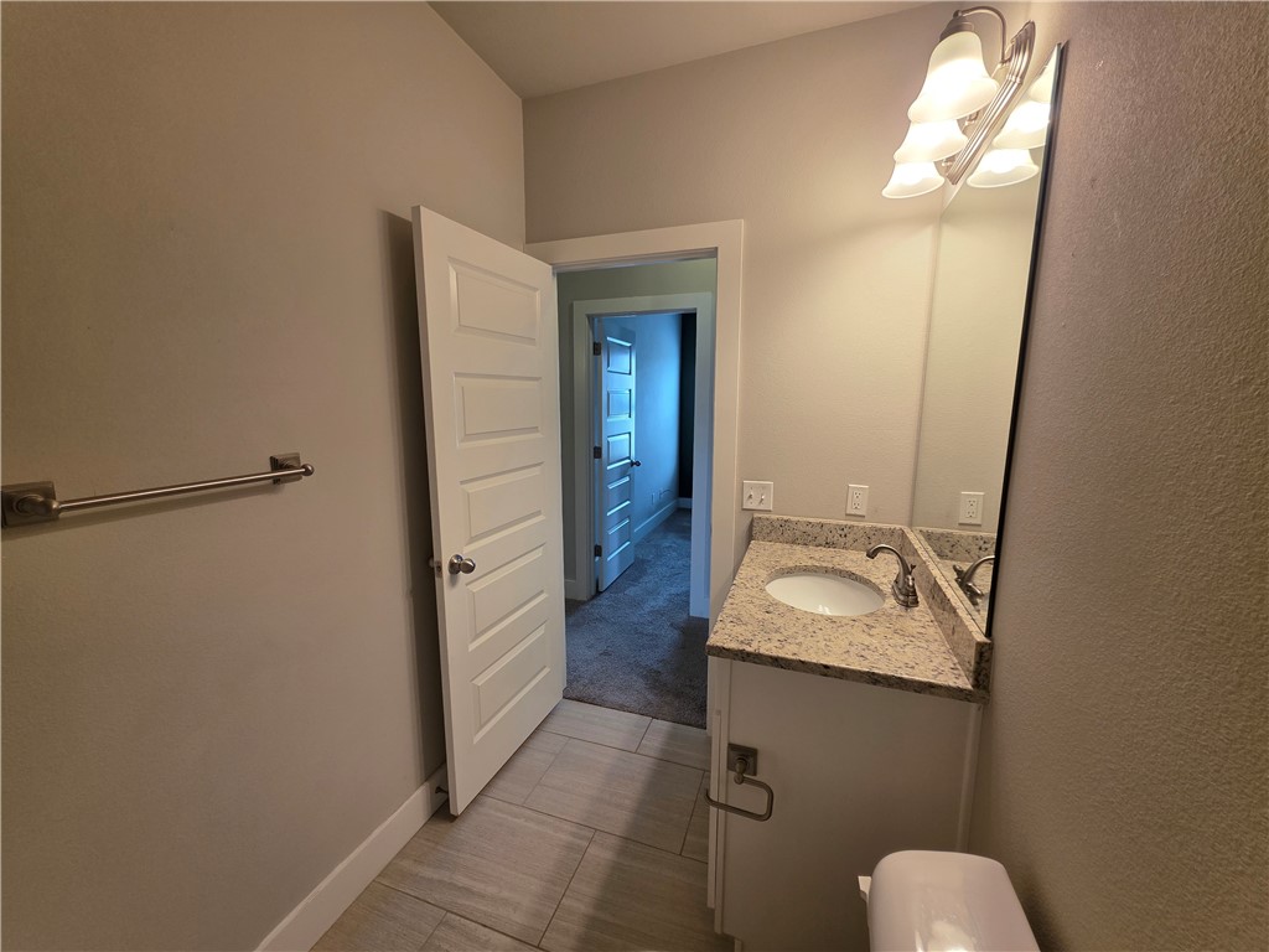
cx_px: 634
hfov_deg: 106.2
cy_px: 476
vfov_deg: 89.9
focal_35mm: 13
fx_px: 477
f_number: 1.9
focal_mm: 2.2
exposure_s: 1/120
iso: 125
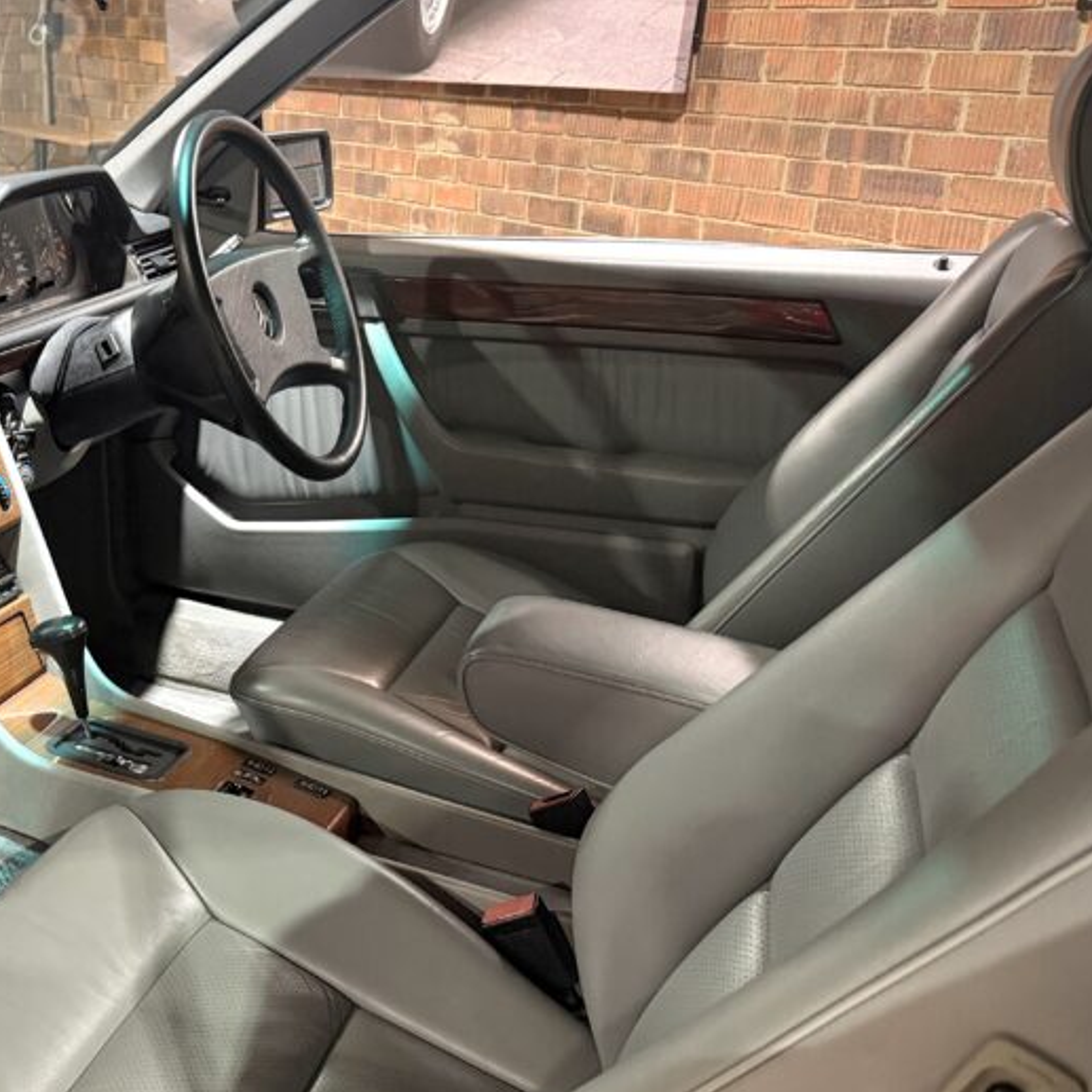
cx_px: 125
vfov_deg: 39.9
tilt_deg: -21.9
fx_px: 1499
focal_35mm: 42
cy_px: 638
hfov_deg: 37.6
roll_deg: +0.0
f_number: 1.78
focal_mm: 6.76
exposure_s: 1/33
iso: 640
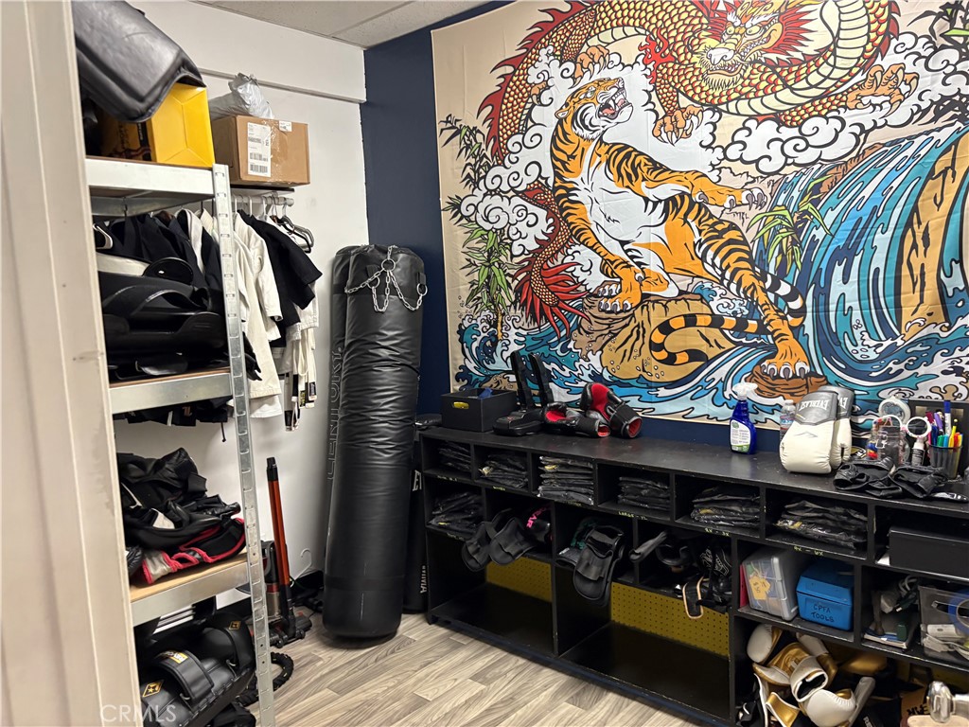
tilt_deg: -6.1
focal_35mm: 26
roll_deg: +3.5
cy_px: 364
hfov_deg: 67.3
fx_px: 728
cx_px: 484
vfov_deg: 53.1
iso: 250
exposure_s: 1/60
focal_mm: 5.96
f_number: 1.6
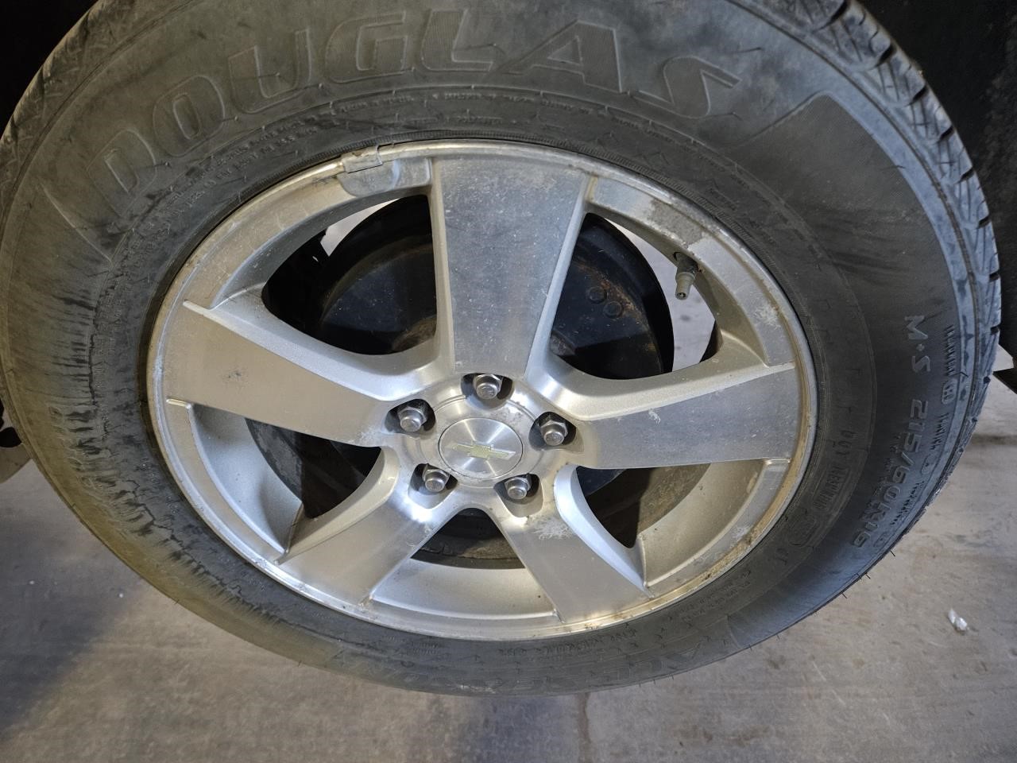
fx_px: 676
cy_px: 382
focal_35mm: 23
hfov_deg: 73.9
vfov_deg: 58.9
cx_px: 508
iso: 500
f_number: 1.8
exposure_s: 1/24
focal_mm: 5.4
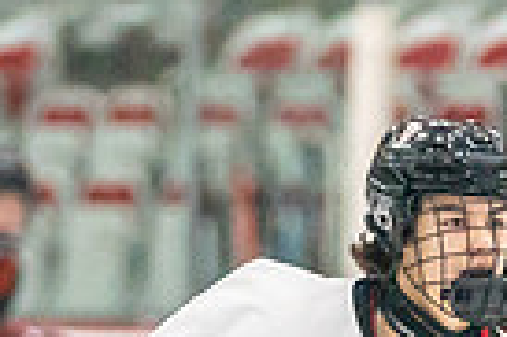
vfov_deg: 1.3
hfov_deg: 2.0
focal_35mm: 1055
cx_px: 333
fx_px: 14840
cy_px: 805
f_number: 2.8
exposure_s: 1/1250
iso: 3200
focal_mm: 164
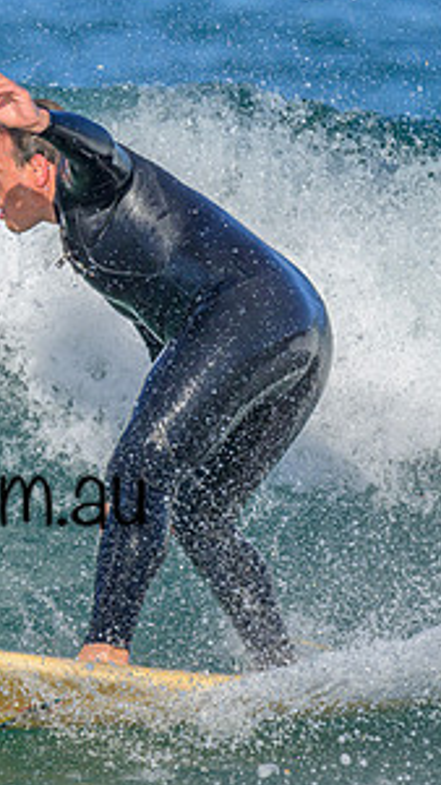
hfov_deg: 0.6
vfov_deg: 1.1
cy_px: 365
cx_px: 68
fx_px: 42447
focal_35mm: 2039
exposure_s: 1/2000
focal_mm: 800
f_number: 6.3
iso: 280
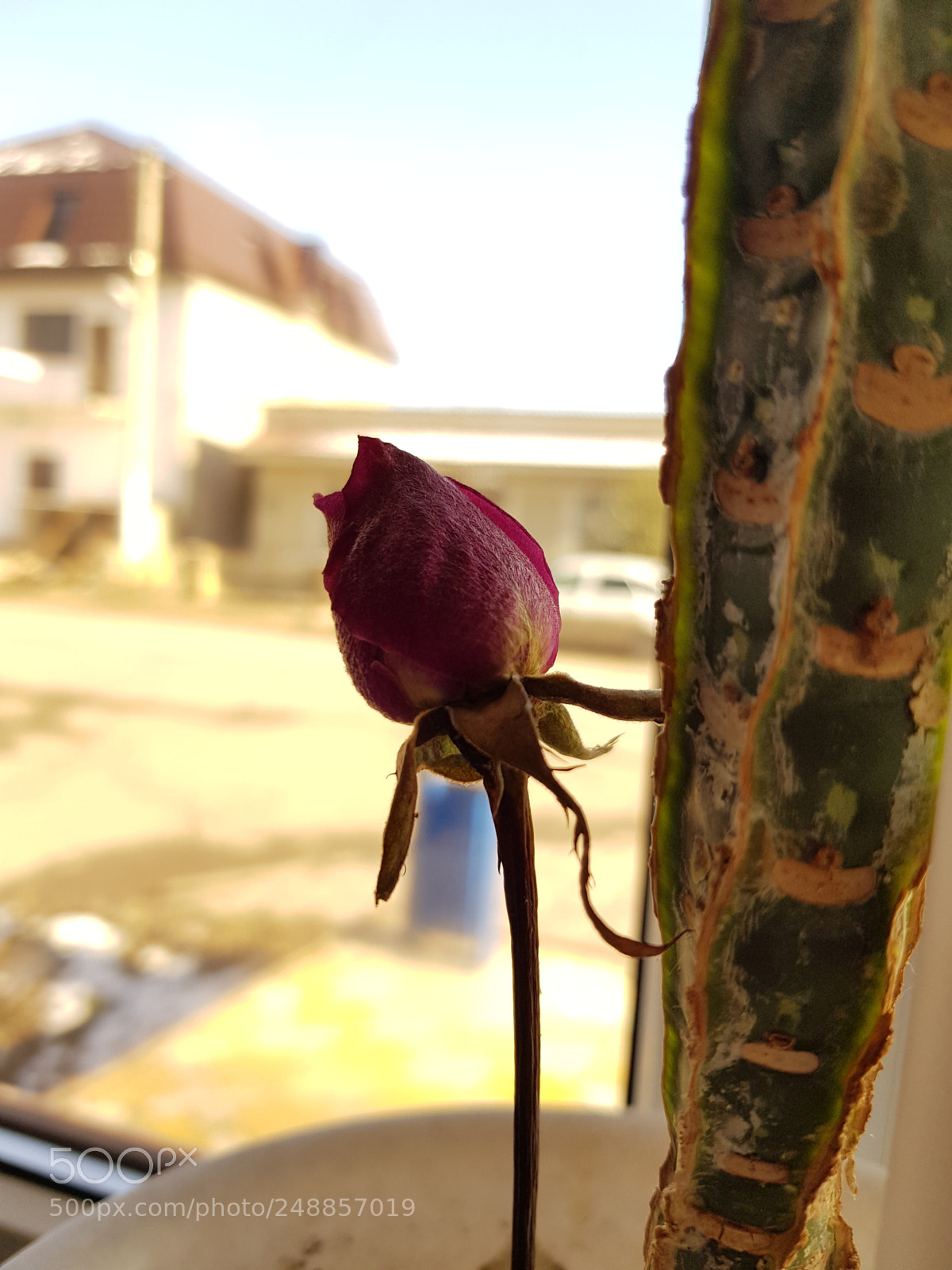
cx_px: 476
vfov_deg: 67.3
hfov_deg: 53.1
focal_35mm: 26
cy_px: 635
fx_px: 953
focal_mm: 4.2
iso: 40
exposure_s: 1/201
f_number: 1.7
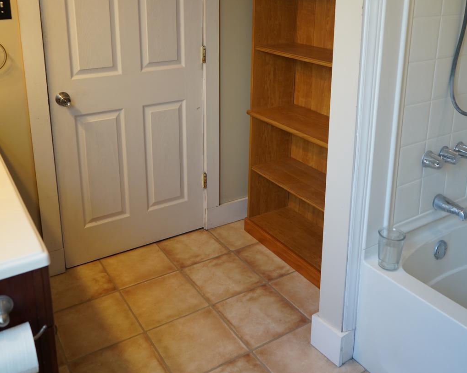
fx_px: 470
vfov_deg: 42.2
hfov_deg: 52.9
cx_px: 234
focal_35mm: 34
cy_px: 100
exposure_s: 1/160
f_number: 4
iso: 1000
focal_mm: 24
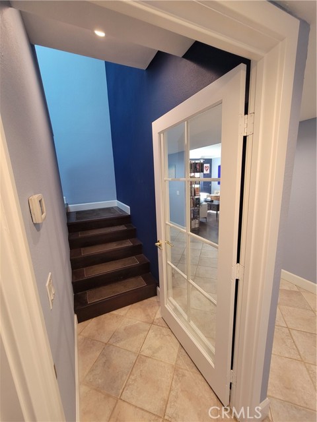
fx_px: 159
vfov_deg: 106.2
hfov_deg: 89.9
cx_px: 158
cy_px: 211
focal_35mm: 13
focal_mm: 2.2
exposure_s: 1/60
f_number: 2.2
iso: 250
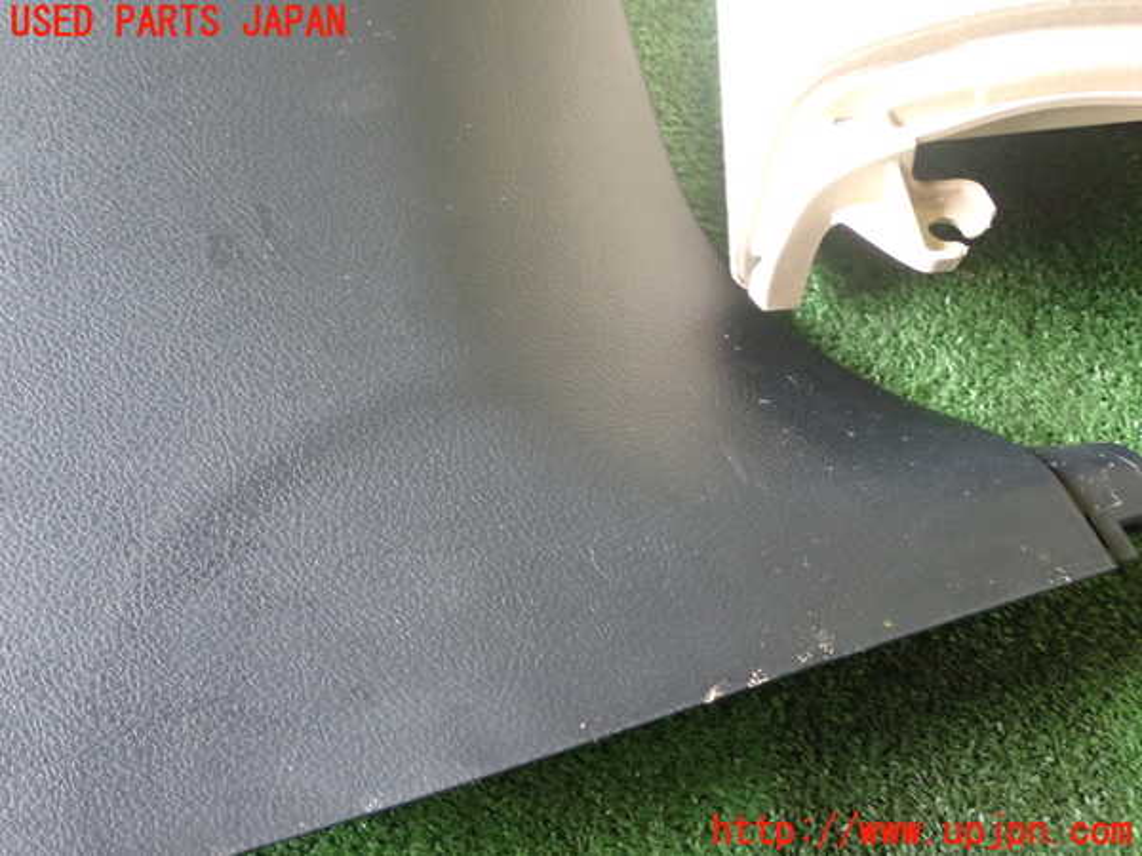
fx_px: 1650
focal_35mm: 50
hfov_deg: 38.2
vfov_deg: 29.1
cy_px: 428
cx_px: 571
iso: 800
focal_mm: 9.01
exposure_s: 1/30
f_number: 3.2
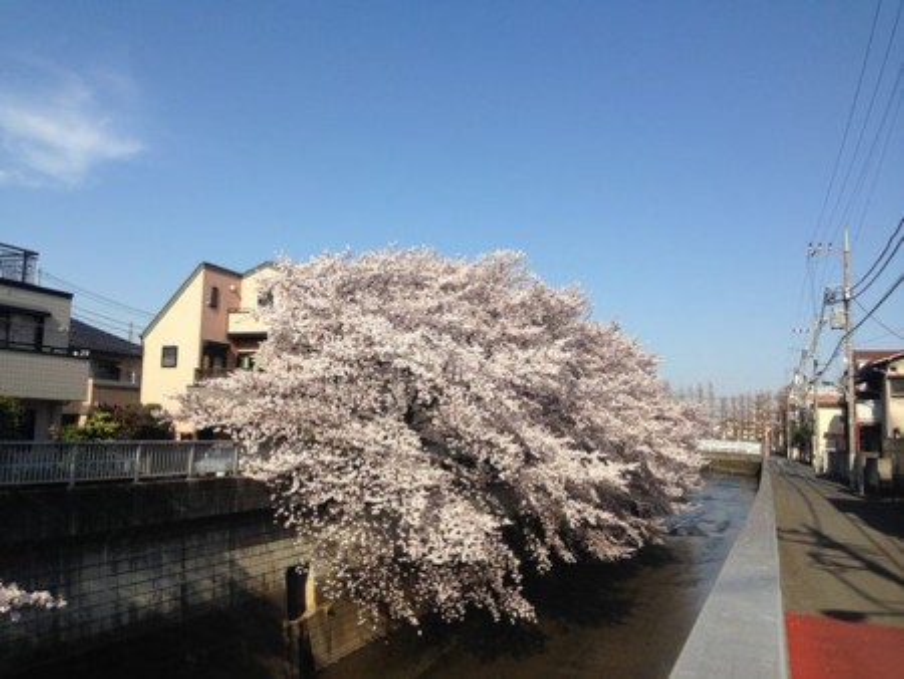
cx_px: 452
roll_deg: -3.9
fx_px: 862
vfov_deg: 43.0
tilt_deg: +5.8
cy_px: 340
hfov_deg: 55.3
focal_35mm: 33
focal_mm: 4.12
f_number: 2.4
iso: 50
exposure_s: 1/1748
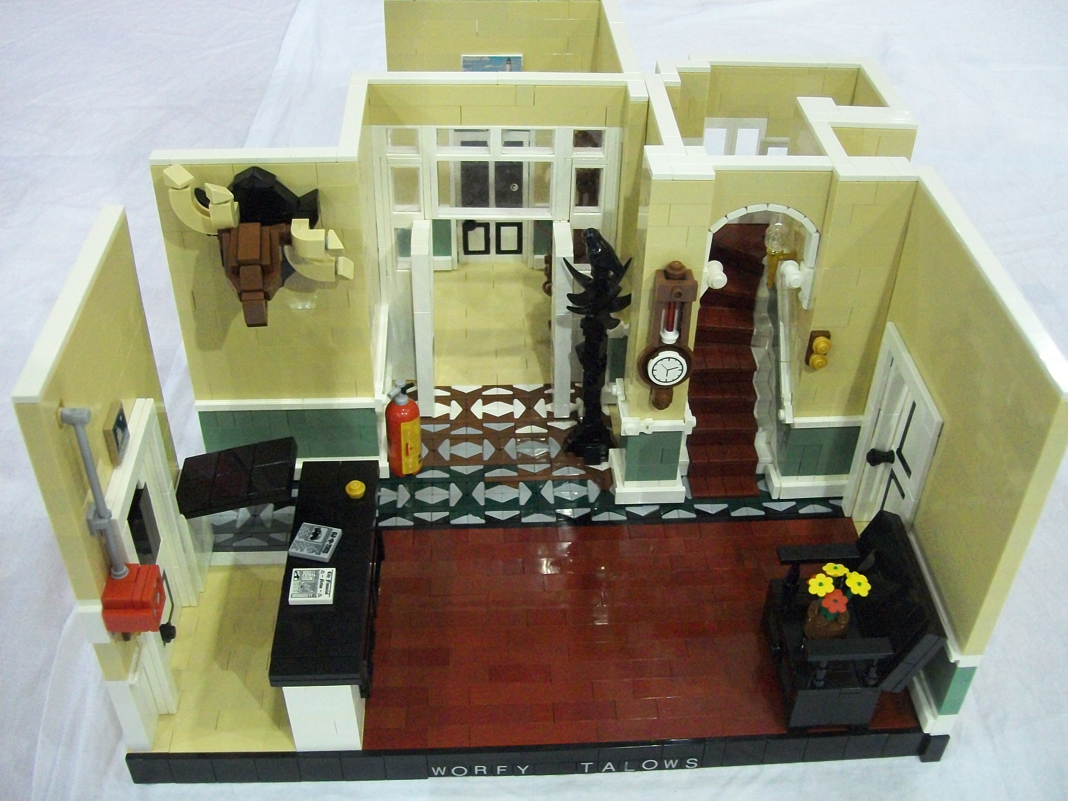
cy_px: 400
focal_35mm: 36
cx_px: 534
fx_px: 1111
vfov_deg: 39.7
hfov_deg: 51.4
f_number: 2.7
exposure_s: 1/60
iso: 431
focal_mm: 6
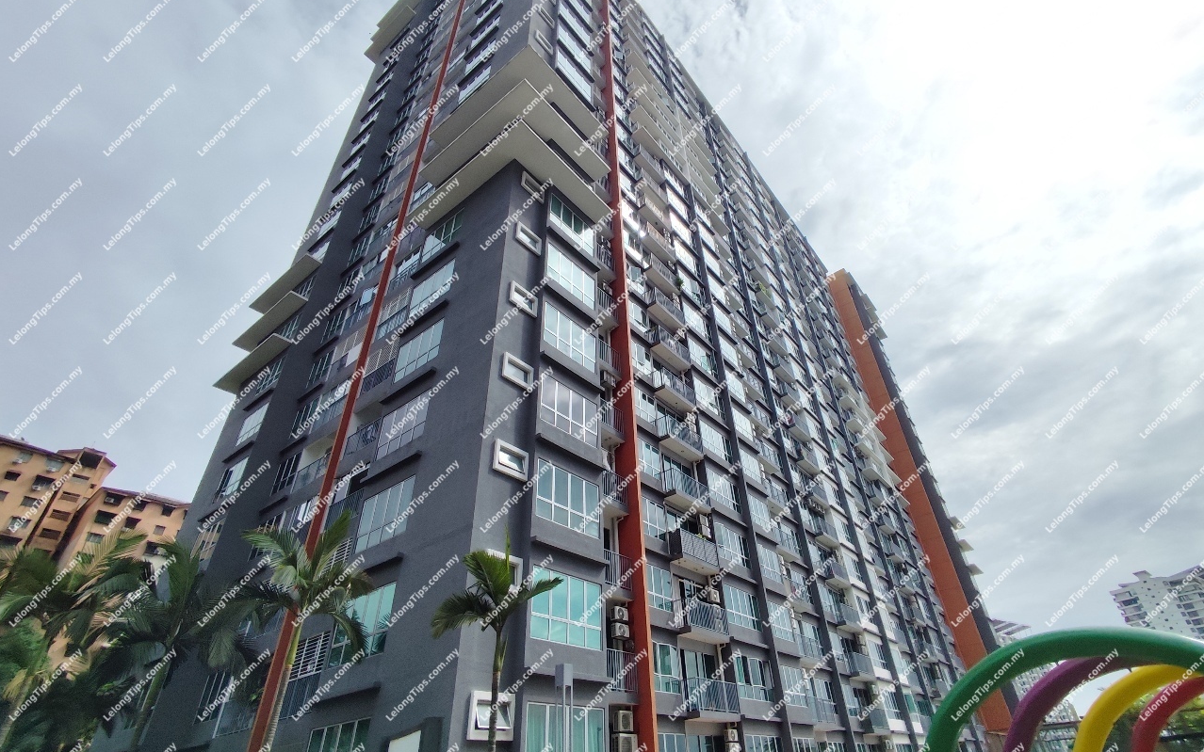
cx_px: 602
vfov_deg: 67.8
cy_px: 336
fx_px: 558
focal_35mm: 17
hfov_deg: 94.4
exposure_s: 1/3883
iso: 50
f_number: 2.2
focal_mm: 1.65
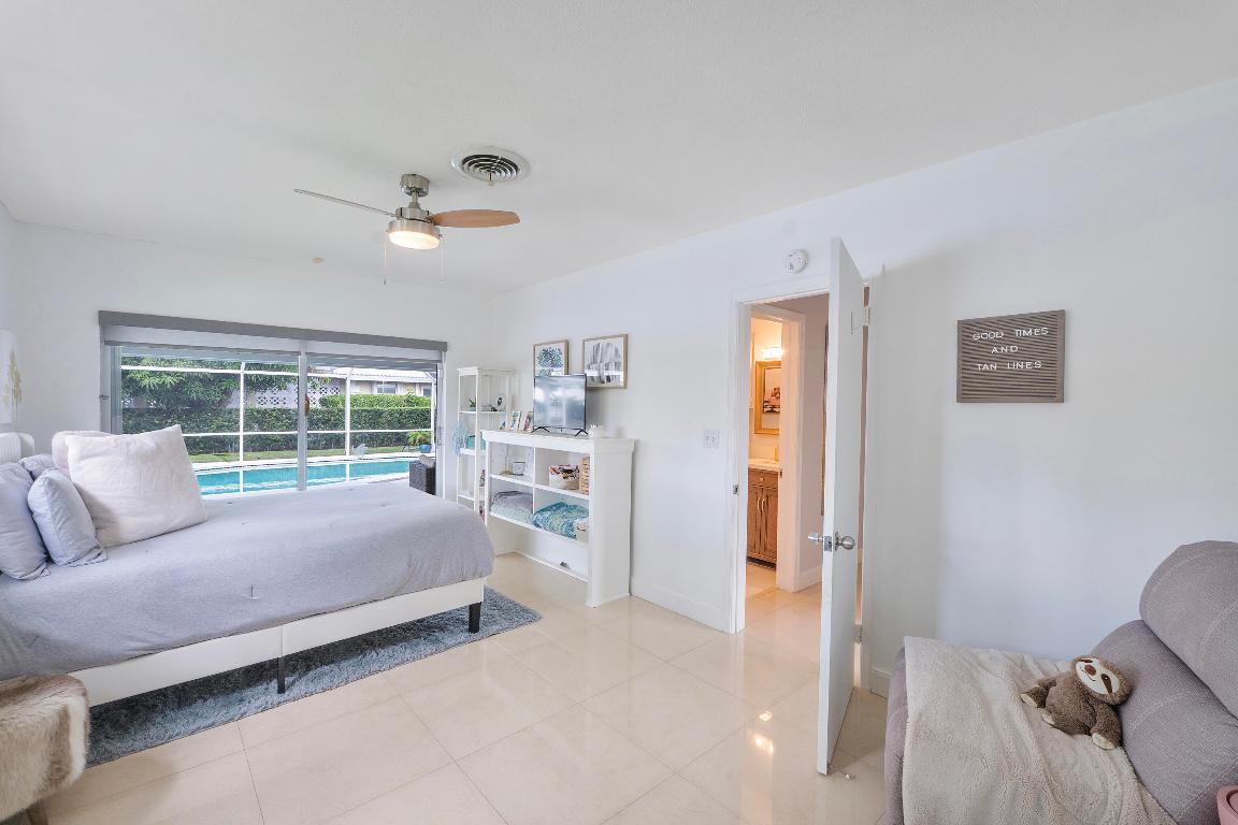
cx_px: 619
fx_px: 516
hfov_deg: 100.4
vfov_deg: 77.3
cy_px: 412
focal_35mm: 15
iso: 160
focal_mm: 10
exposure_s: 1/4
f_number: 11
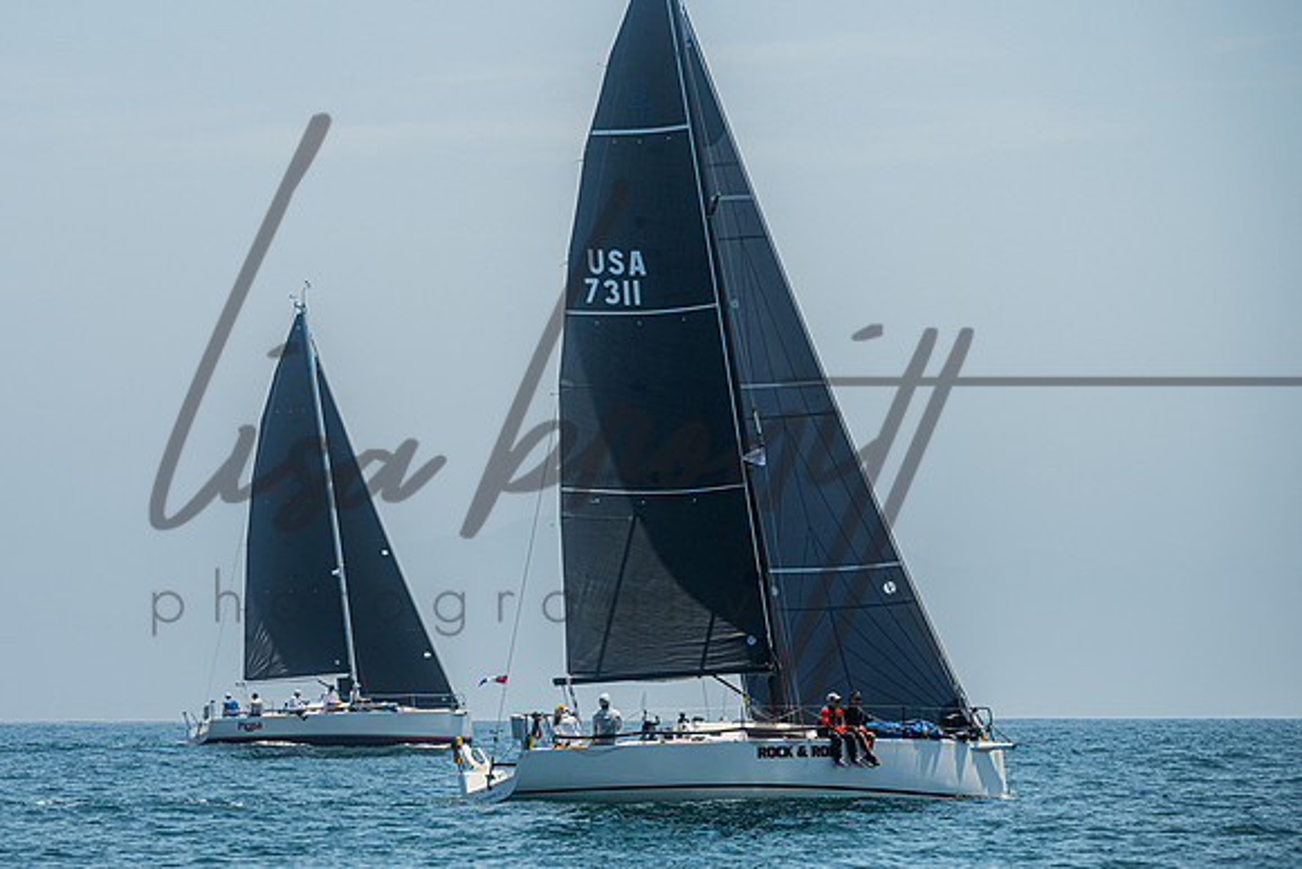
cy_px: 383
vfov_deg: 6.0
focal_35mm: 230
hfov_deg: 9.0
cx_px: 510
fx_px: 8307
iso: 400
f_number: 6.3
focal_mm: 185
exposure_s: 1/3200
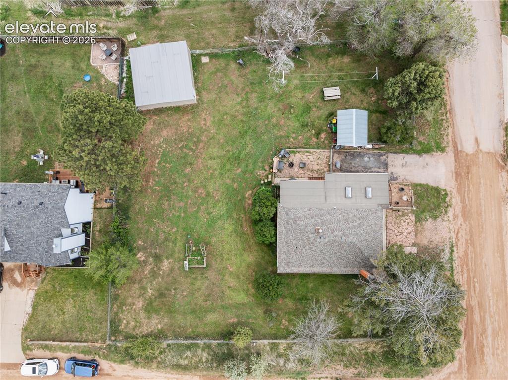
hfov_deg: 71.6
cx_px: 254
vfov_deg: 56.7
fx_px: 352
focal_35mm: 24
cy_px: 190
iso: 130
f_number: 2.8
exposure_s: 1/1250
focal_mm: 12.29
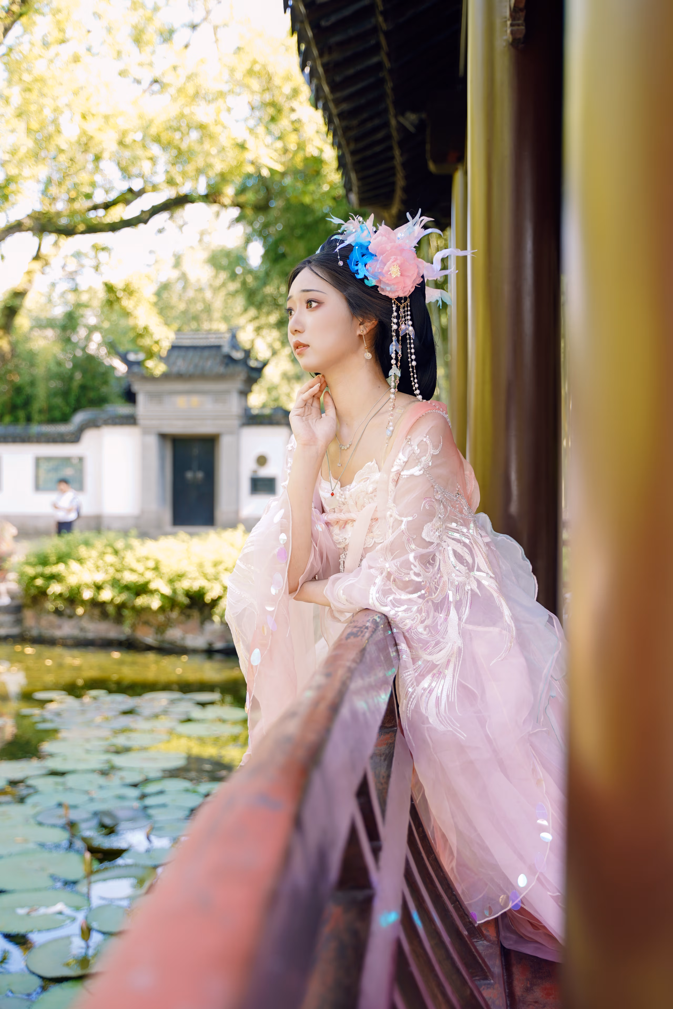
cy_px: 504
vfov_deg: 50.7
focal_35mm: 38
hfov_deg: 35.1
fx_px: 1065
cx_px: 336
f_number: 2.8
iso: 200
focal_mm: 38
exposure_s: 1/100
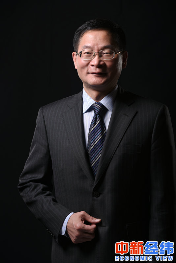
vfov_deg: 12.8
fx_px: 1172
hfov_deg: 8.6
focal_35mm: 160
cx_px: 88
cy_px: 132
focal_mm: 160
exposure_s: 1/200
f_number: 8
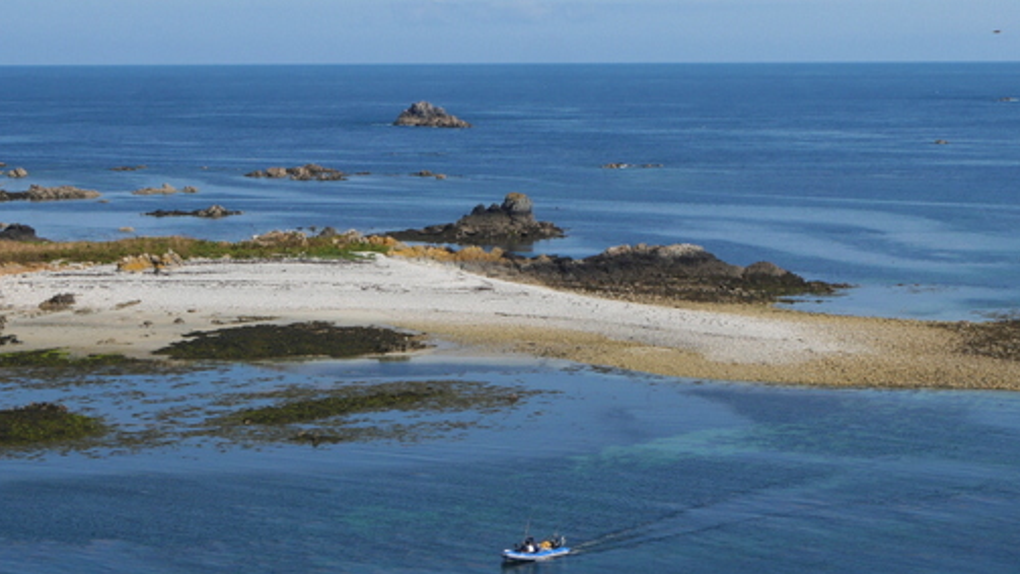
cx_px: 764
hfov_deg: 19.2
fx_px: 3002
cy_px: 416
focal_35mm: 111
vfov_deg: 10.9
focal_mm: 32
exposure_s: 1/500
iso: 200
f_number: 10
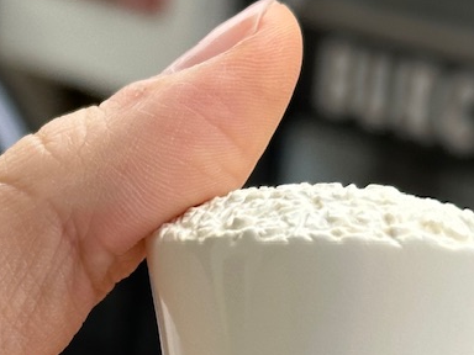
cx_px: -72
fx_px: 2191
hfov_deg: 12.1
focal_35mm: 160
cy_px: 489
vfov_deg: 9.1
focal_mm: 6.86
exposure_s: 1/538
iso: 64
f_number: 1.78
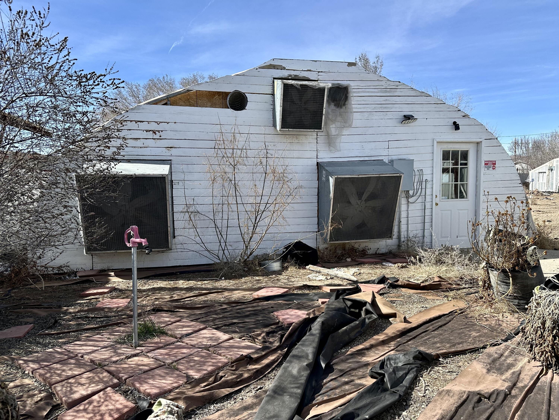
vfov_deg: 56.8
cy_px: 210
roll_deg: +1.6
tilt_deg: -4.1
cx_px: 280
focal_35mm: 24
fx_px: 388
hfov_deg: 71.6
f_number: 1.78
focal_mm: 6.86
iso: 80
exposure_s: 1/2809
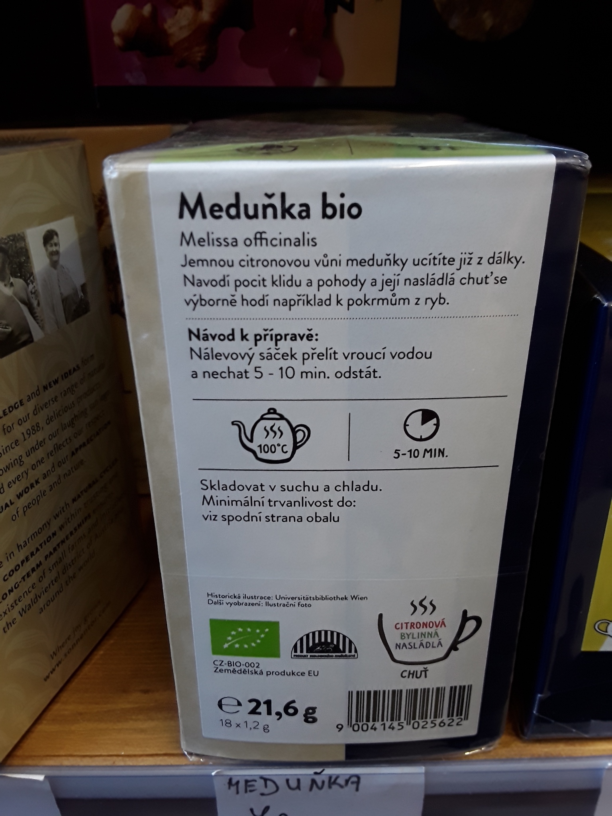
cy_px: 408
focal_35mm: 27
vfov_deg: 65.3
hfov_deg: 51.4
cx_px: 306
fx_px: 636
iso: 100
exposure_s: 1/33
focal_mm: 2.91
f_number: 1.9
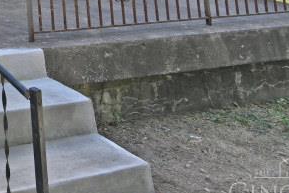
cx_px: -268
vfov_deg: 16.1
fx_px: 506
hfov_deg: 19.8
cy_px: -206
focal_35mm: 63
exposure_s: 1/250
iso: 100
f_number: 5.6
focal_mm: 14
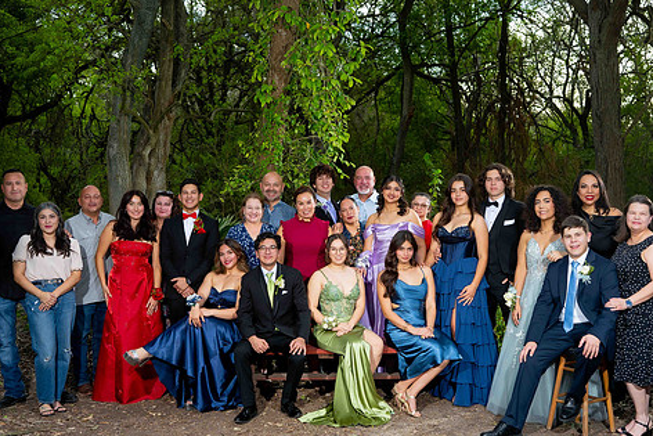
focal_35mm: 43
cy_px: 261
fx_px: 780
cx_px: 353
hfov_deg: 45.4
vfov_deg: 31.1
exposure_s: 1/200
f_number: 3.2
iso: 160
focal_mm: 35
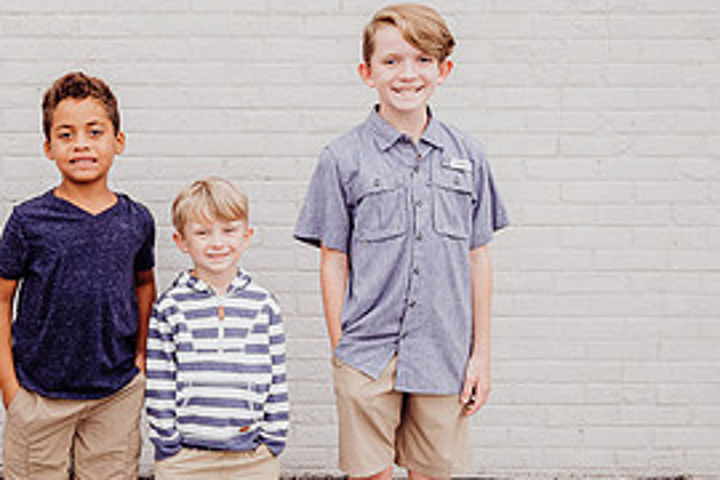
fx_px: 1080
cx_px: 93
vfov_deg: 25.0
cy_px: 206
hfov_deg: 35.1
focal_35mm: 54
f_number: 2.5
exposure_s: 1/200
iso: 200
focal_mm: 24
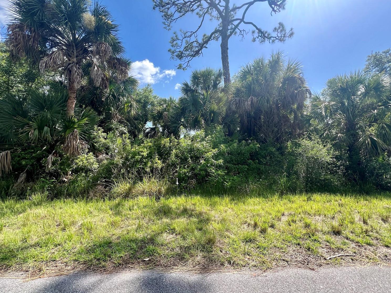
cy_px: 147
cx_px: 197
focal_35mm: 14
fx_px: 158
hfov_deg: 102.1
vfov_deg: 85.7
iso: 32
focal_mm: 1.57
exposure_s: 1/477
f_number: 1.8
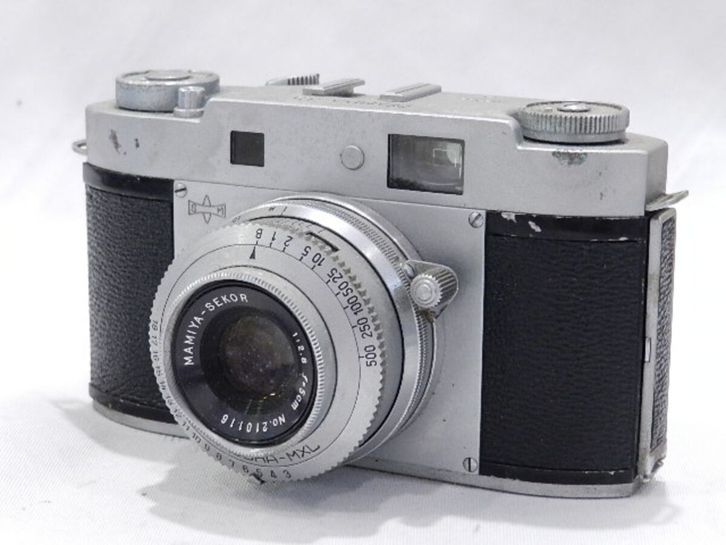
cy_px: 272
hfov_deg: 23.3
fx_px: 1762
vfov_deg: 17.6
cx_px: 363
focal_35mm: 84
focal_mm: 14.9
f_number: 4.4
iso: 800
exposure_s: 1/40
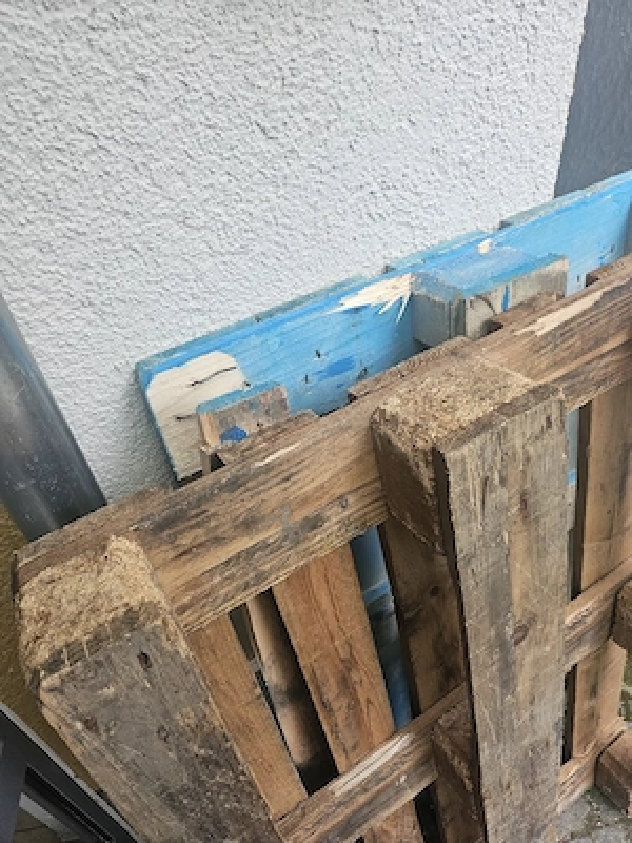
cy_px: 422
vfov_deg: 71.6
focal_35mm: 24
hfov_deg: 56.8
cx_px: 316
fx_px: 584
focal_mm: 5
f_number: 1.8
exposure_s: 1/182
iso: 80
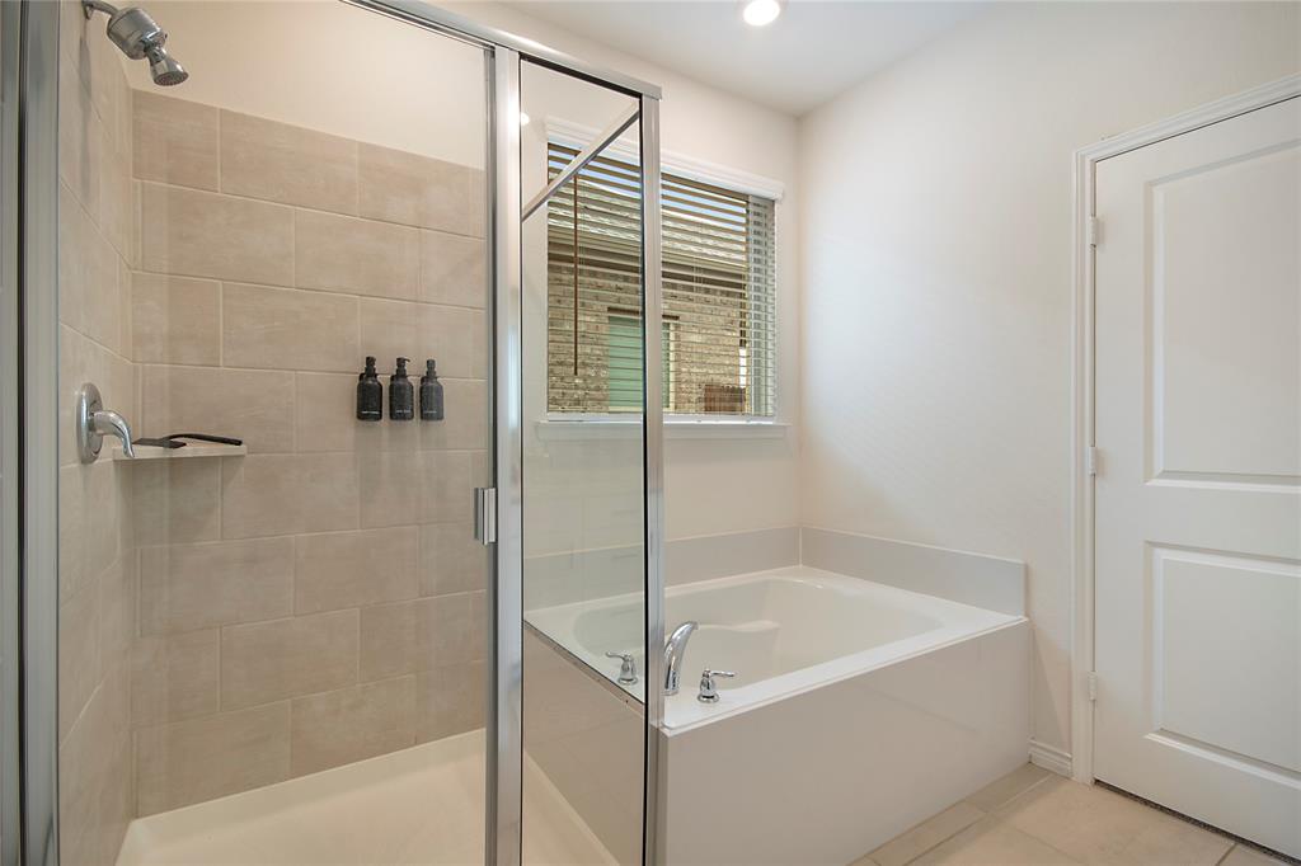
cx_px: 650
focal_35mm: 15
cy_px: 433
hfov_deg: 100.4
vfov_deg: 77.3
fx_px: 542
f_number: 8
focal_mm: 10
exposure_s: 1/13
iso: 100
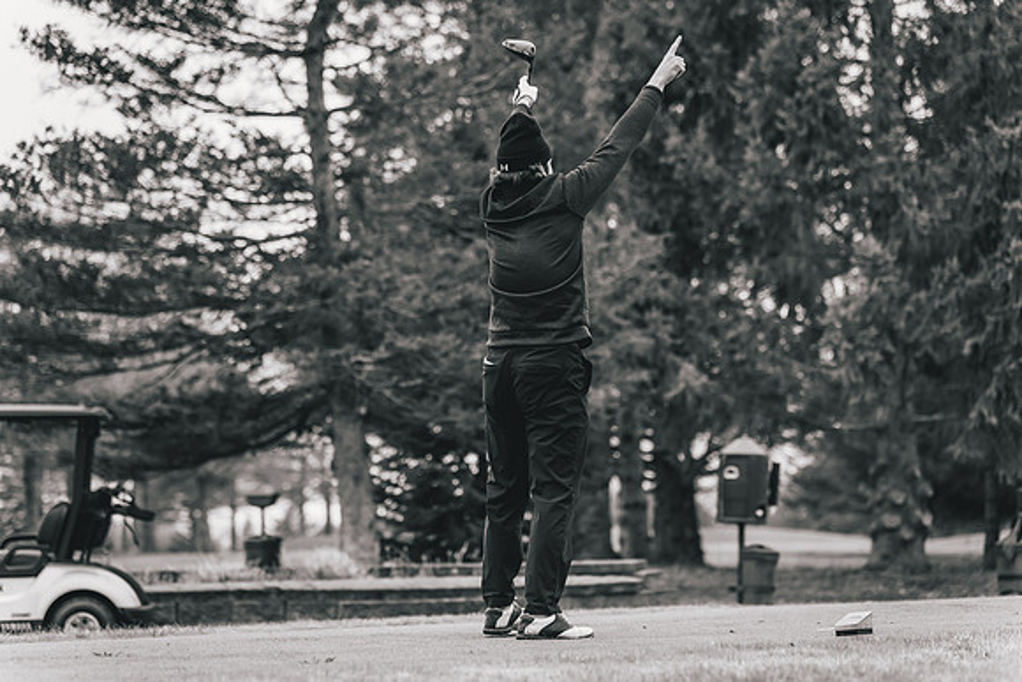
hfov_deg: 20.1
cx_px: 511
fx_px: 2887
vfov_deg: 13.5
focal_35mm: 102
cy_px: 341
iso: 640
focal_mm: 98
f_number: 2.8
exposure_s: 1/4000
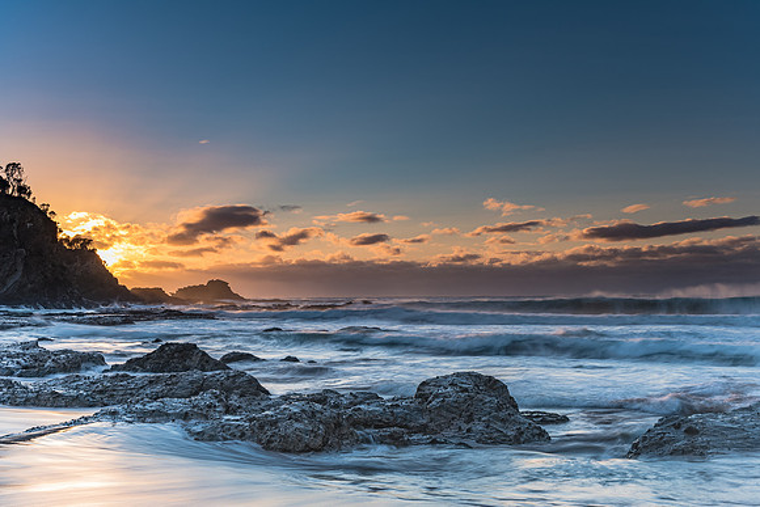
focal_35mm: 43
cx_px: 380
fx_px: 898
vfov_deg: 31.5
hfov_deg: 45.9
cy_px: 254
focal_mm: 28
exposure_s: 1/2
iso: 64
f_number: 9
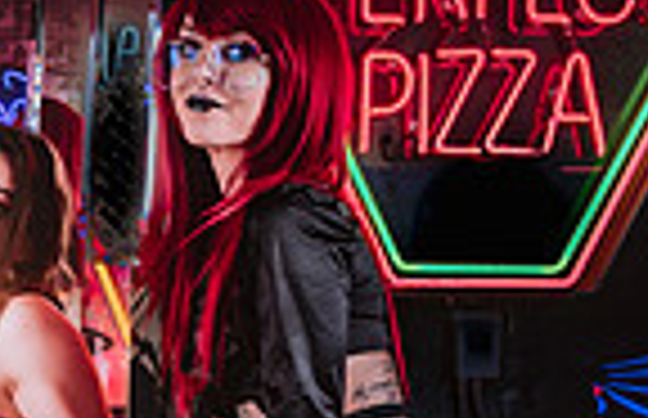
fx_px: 1747
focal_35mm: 98
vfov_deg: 13.2
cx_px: -99
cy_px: 528
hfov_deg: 19.9
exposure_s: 1/60
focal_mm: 24
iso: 125
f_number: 4
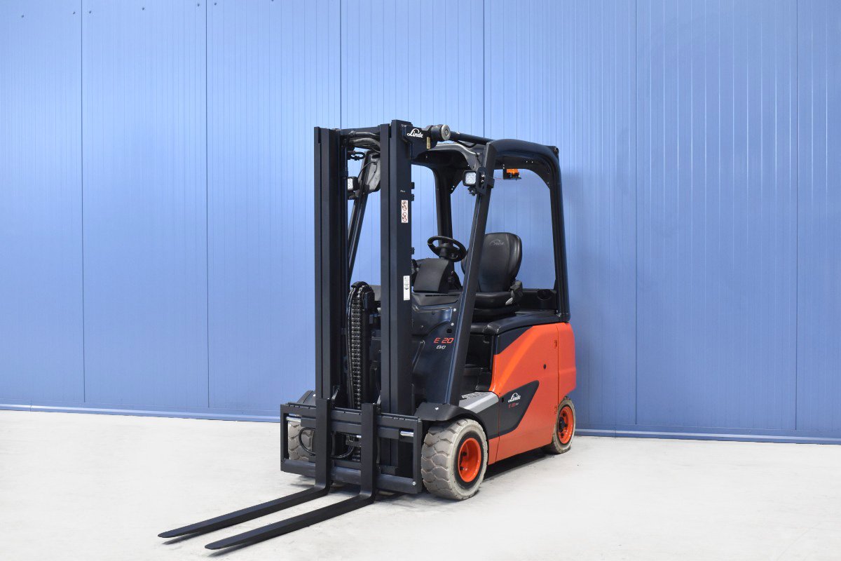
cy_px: 280
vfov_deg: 31.9
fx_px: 981
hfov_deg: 46.4
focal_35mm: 42
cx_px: 420
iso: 1250
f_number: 6.3
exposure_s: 1/40
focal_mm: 28
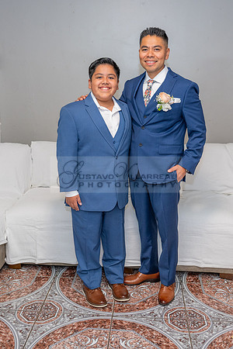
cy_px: 175
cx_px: 111
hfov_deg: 31.4
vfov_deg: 45.7
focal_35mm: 43
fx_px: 415
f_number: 3.2
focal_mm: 28.5
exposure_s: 1/125
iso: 640
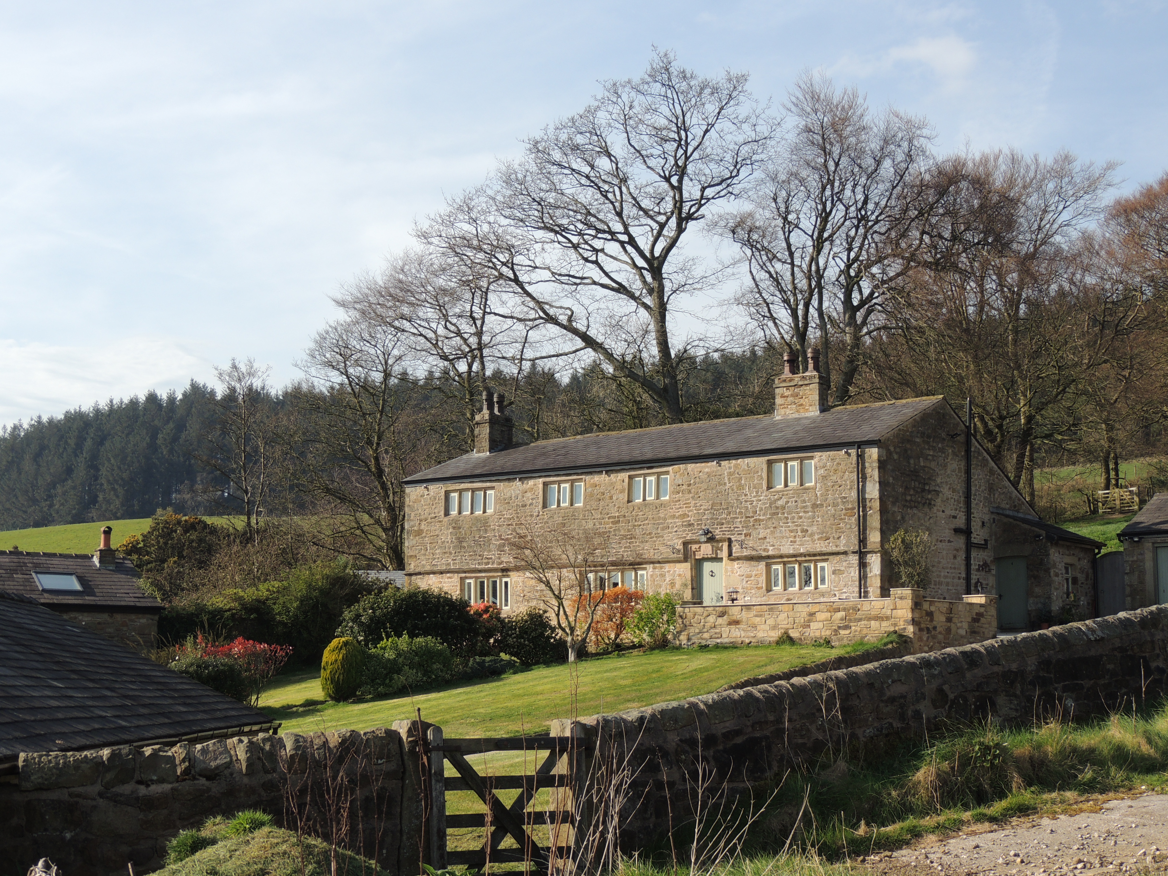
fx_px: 1687
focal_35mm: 50
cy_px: 438
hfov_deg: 38.2
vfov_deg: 29.1
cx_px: 584
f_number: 3.6
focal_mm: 8.9
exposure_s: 1/800
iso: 100
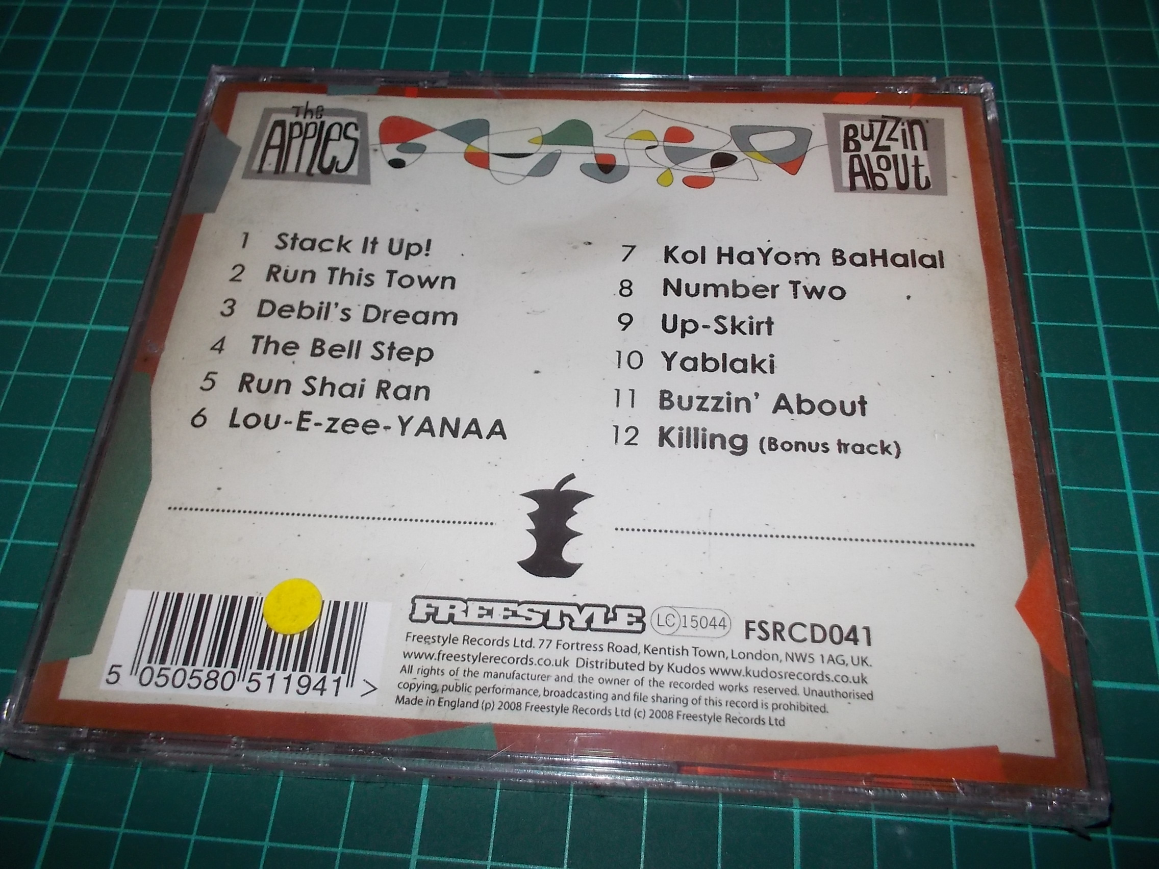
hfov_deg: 61.7
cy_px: 434
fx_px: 971
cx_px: 580
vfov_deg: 48.2
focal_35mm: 29
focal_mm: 4.1
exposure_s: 1/30
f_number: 3.3
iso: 200
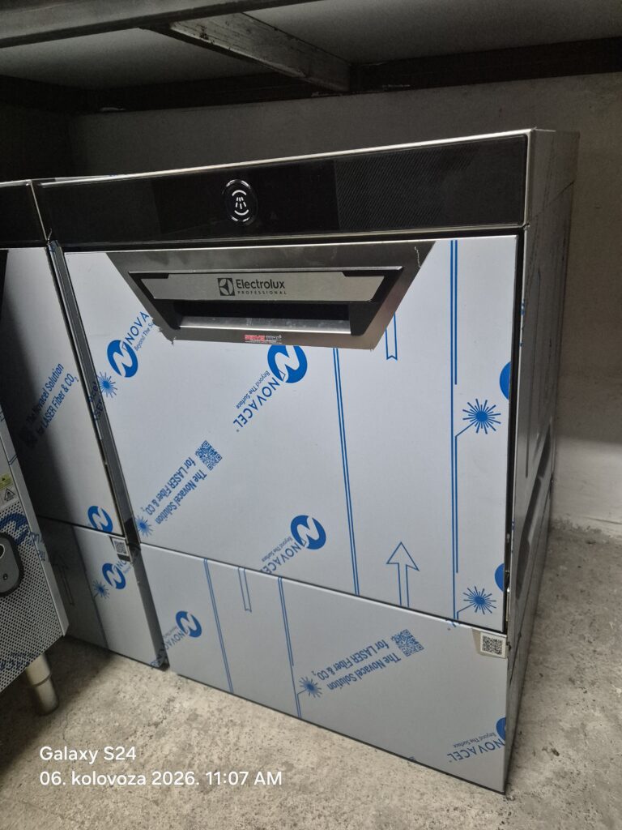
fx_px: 551
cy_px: 415
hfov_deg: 58.9
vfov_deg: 73.9
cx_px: 311
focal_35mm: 23
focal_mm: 5.4
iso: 1600
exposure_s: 1/100
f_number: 1.8
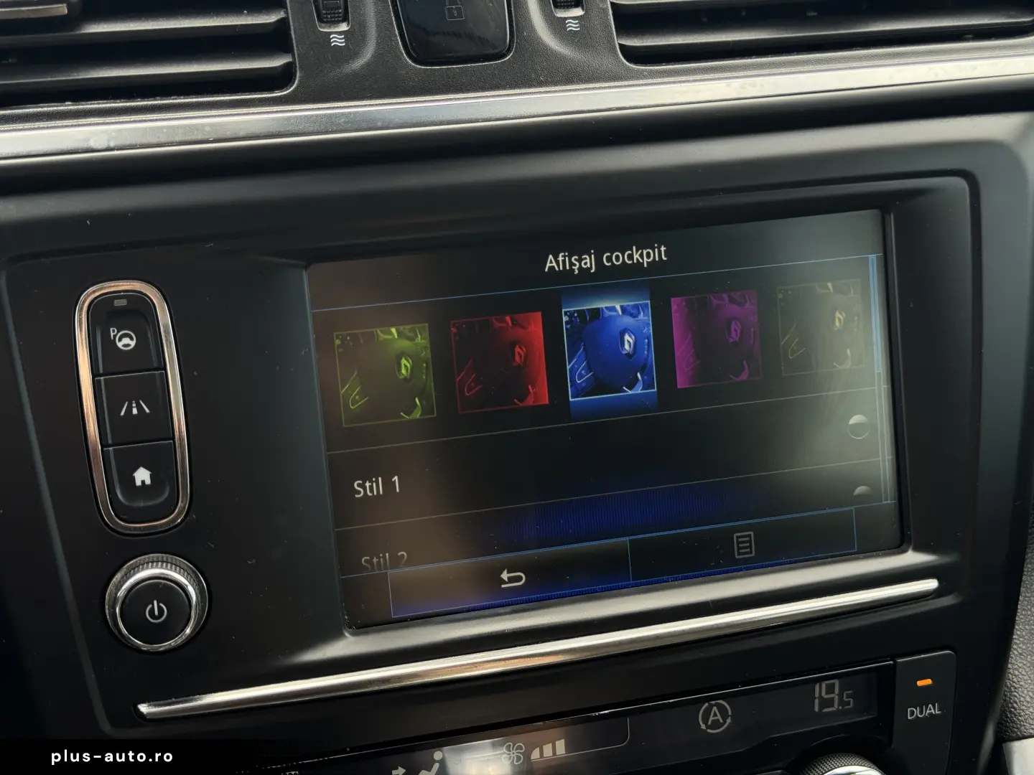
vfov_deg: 30.3
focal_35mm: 48
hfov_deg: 39.7
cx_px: 517
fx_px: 1434
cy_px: 388
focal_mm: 6.76
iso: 64
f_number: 1.78
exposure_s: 1/221
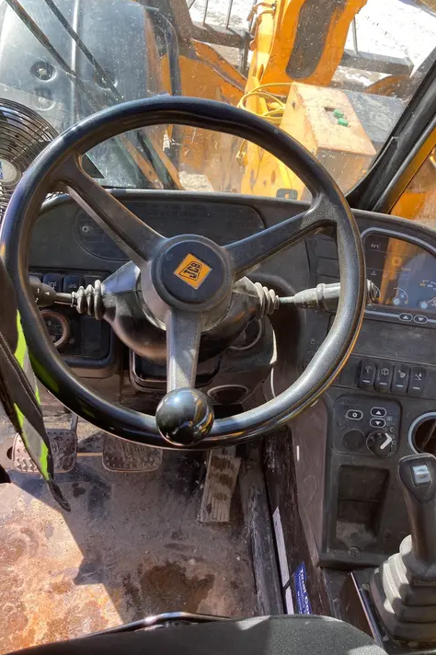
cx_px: 251
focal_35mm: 30
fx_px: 545
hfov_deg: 43.4
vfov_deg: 62.0
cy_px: 332
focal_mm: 3.99
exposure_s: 1/200
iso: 20
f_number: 1.8
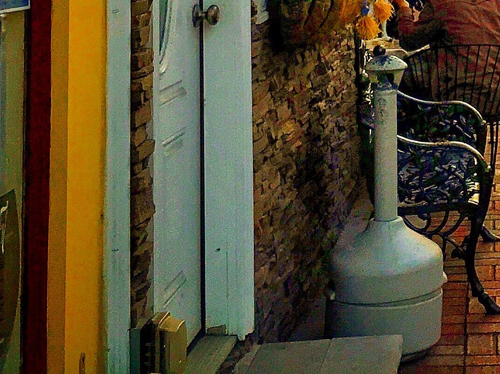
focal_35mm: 88
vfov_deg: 15.4
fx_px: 1271
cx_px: 633
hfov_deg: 20.5
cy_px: -193
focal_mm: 4.15
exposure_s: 1/269
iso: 32
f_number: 2.2
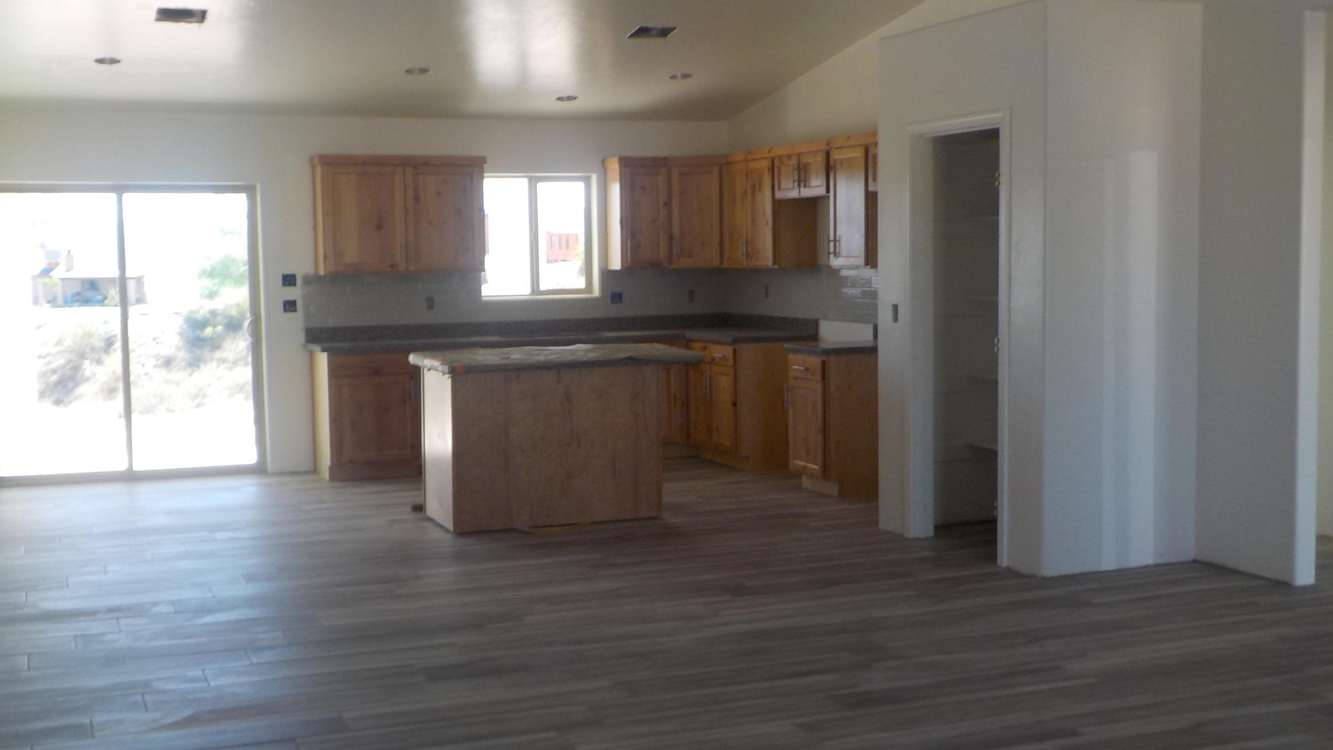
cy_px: 411
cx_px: 638
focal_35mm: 42
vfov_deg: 28.3
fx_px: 1484
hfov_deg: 48.3
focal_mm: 4.1
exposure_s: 1/60
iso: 125
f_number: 3.3
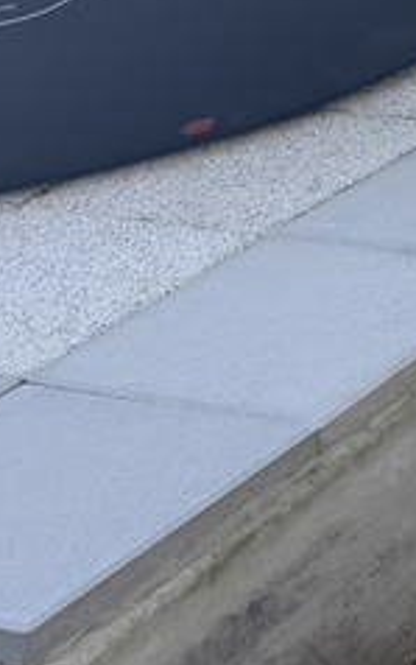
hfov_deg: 9.3
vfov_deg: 15.1
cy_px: -330
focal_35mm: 128
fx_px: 2319
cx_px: 960
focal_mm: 6.76
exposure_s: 1/407
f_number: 1.78
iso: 80
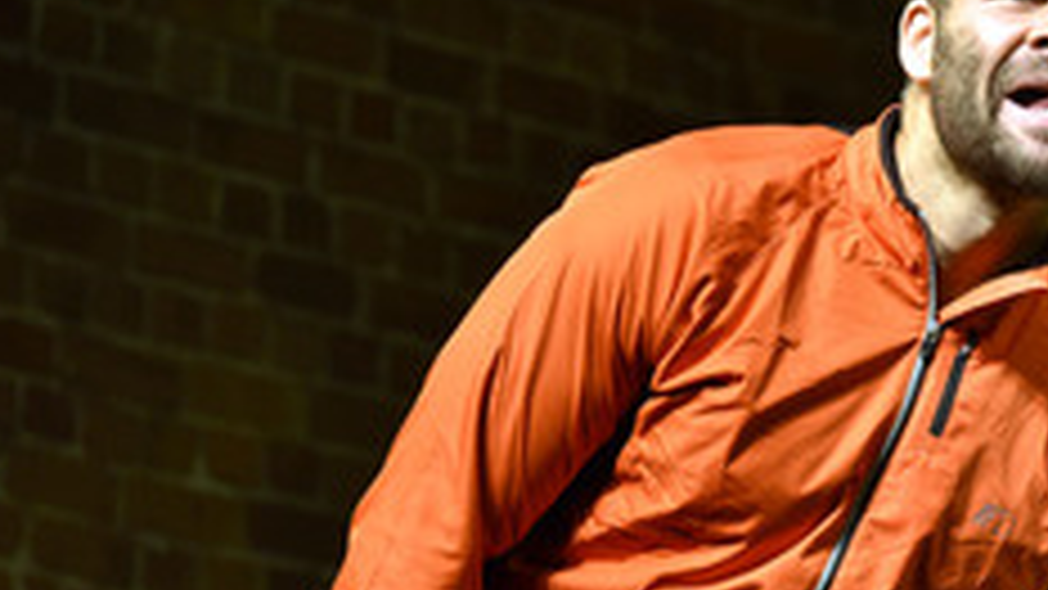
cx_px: 879
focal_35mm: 467
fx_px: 12976
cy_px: 423
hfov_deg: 4.6
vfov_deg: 2.6
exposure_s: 1/160
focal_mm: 230
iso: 1000
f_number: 6.3
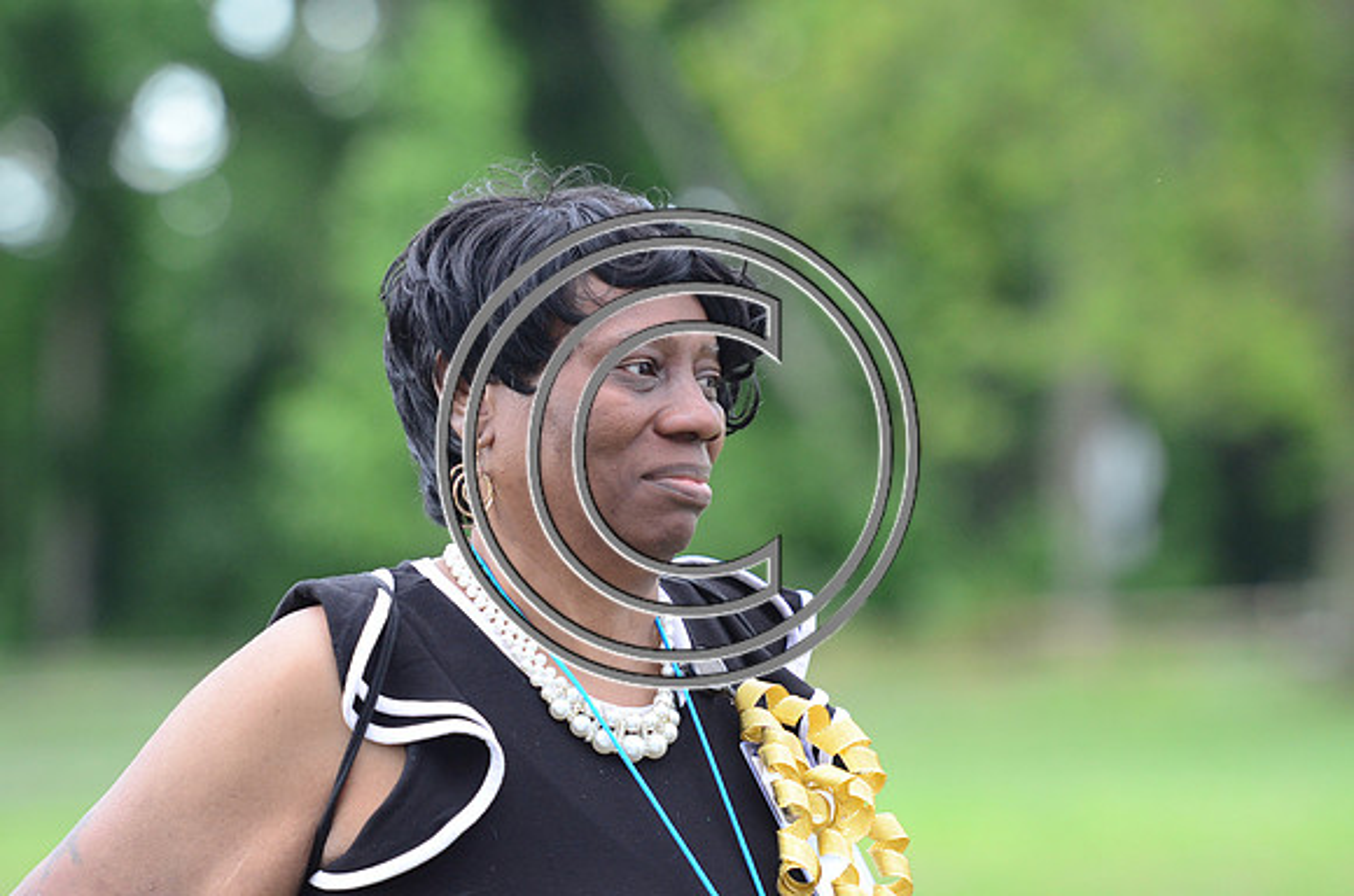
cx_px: 677
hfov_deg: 8.6
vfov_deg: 5.7
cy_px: 448
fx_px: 9007
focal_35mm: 240
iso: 800
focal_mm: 160
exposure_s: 1/320
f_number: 2.8
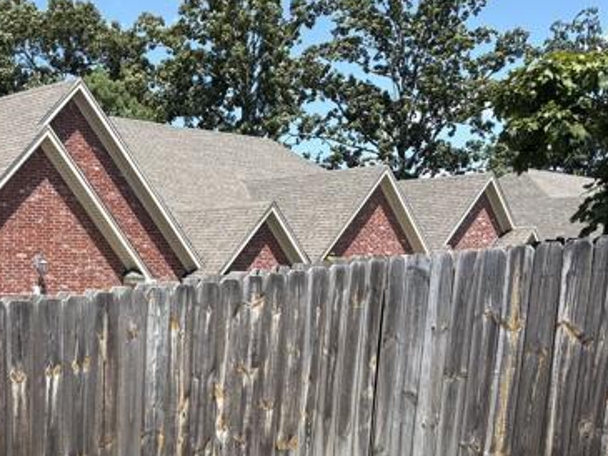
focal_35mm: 57
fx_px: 1001
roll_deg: -1.4
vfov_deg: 24.5
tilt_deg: -9.8
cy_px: 456
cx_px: 58
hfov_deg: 32.1
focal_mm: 5.96
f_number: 1.6
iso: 50
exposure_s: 1/2012
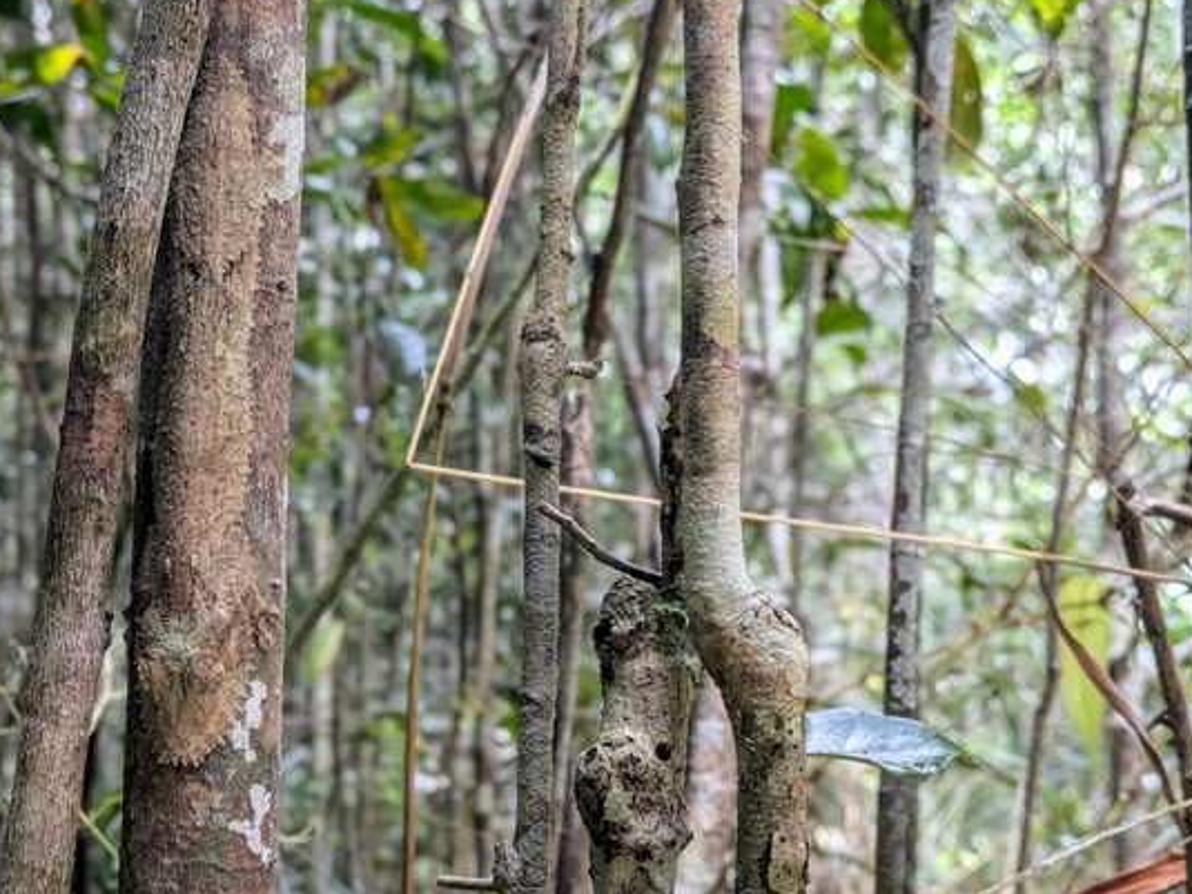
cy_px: 397
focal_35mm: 61
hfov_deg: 31.6
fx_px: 2100
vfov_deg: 24.0
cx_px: 508
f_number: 1.89
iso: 81
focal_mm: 5.43
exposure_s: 1/100
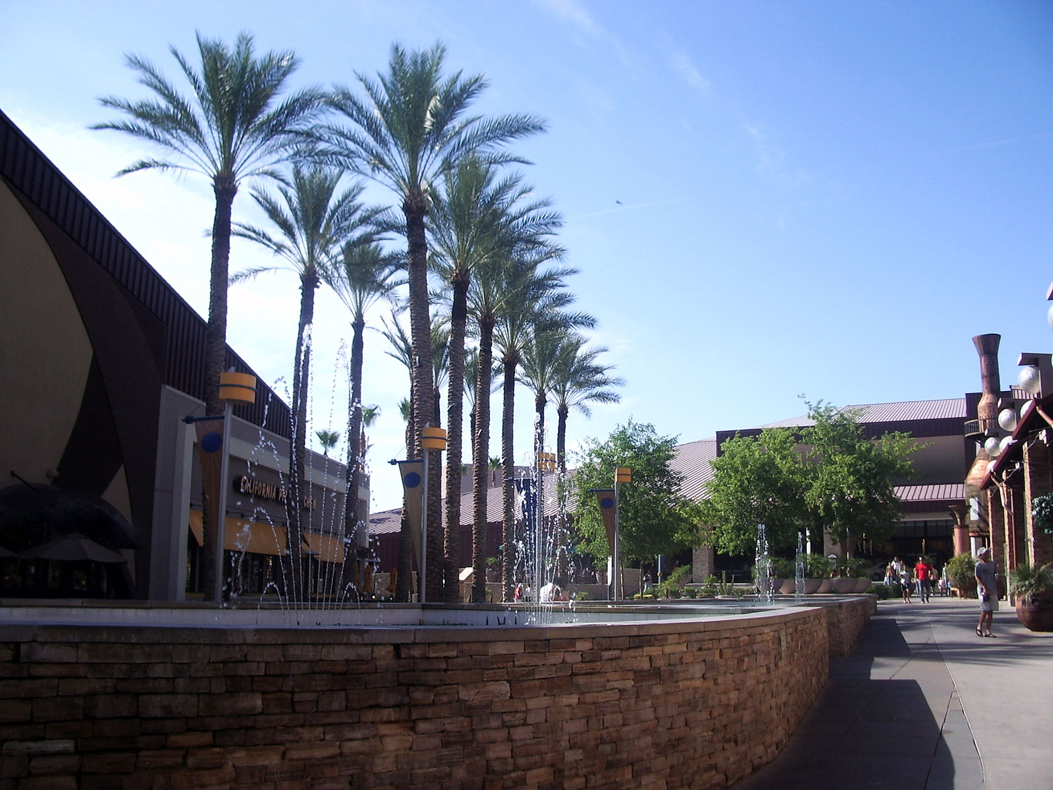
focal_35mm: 35
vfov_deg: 40.7
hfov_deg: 52.6
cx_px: 526
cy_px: 395
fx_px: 1065
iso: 50
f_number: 4.3
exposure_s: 1/320
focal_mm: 5.8
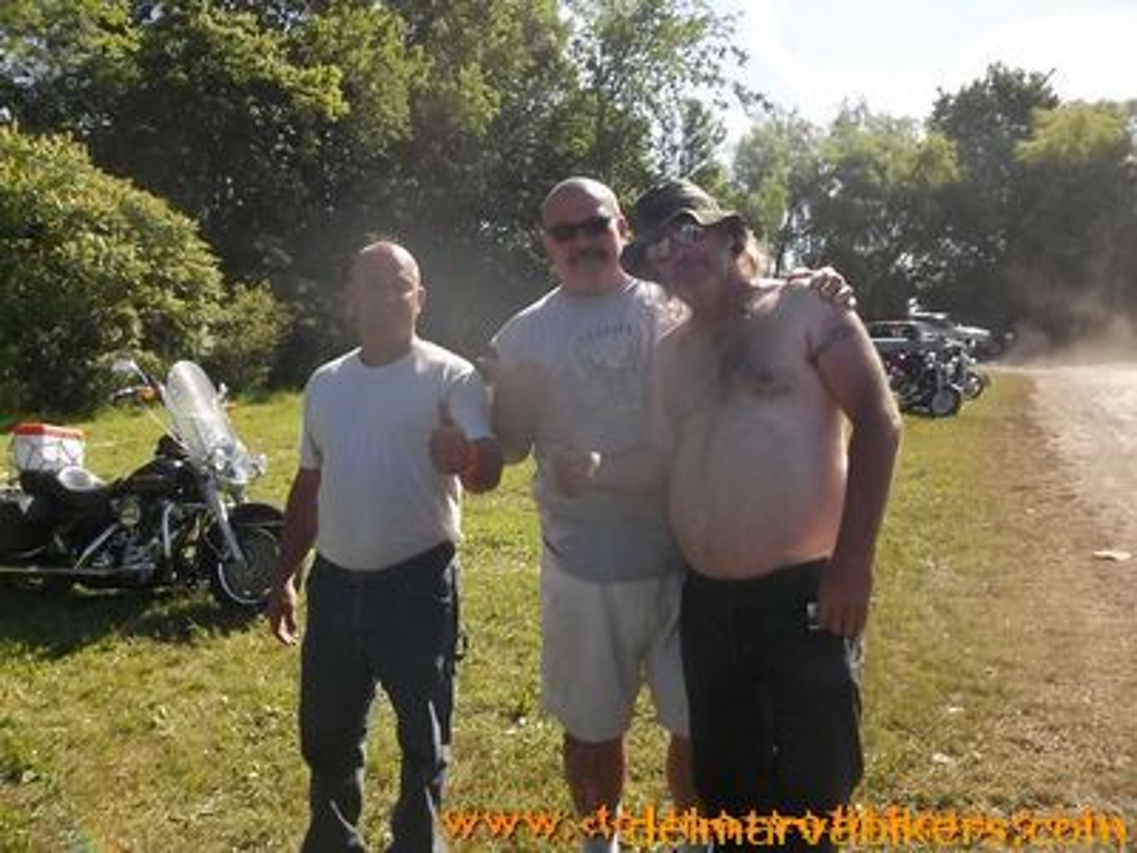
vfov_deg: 51.4
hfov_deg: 65.3
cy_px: 426
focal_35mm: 27
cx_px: 568
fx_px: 887
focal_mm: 4.9
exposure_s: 1/100
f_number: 8.9
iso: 80
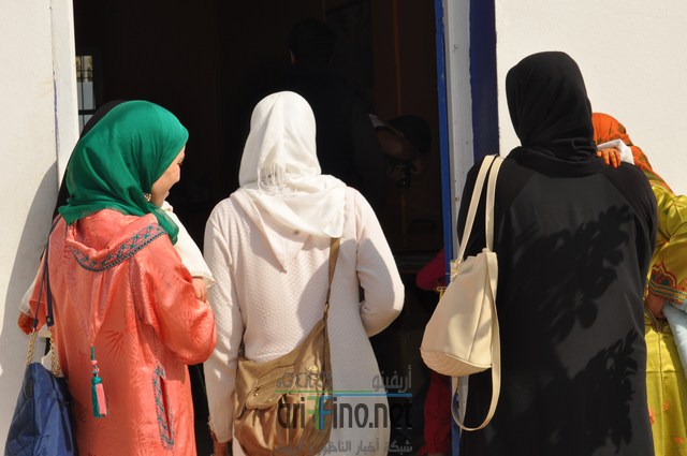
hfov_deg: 24.6
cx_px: 344
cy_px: 228
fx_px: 1572
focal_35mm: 82
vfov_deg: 16.5
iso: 200
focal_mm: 55
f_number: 16
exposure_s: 1/200
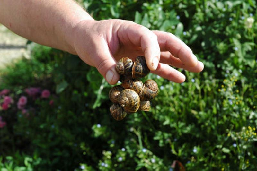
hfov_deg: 27.0
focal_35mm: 75
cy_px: 86
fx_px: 535
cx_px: 128
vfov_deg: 18.2
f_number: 8
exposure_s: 1/400
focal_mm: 50
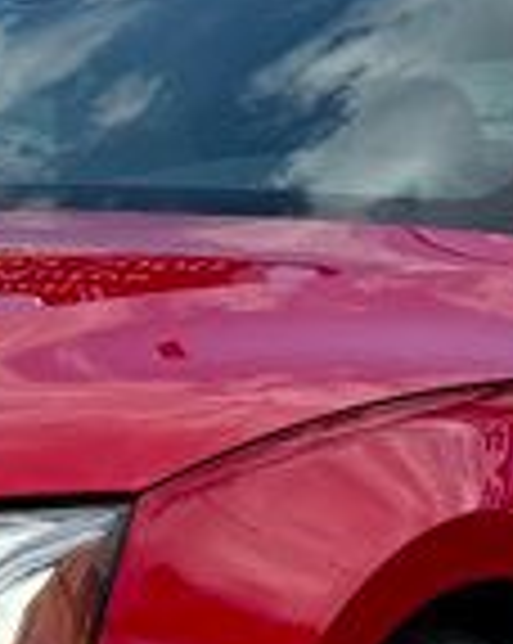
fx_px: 3195
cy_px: 239
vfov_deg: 11.5
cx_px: -68
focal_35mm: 168
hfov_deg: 9.1
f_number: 1.78
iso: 80
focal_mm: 6.76
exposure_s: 1/6173
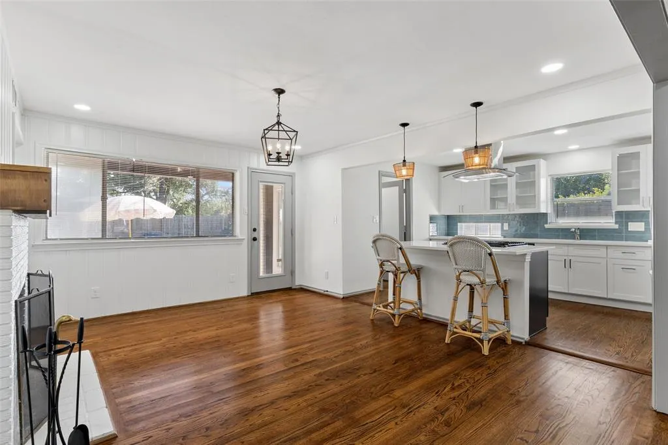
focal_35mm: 18
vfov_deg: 67.3
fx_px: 334
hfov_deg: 90.0
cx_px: 334
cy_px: 222
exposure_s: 1/6
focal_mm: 18
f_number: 10
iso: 400
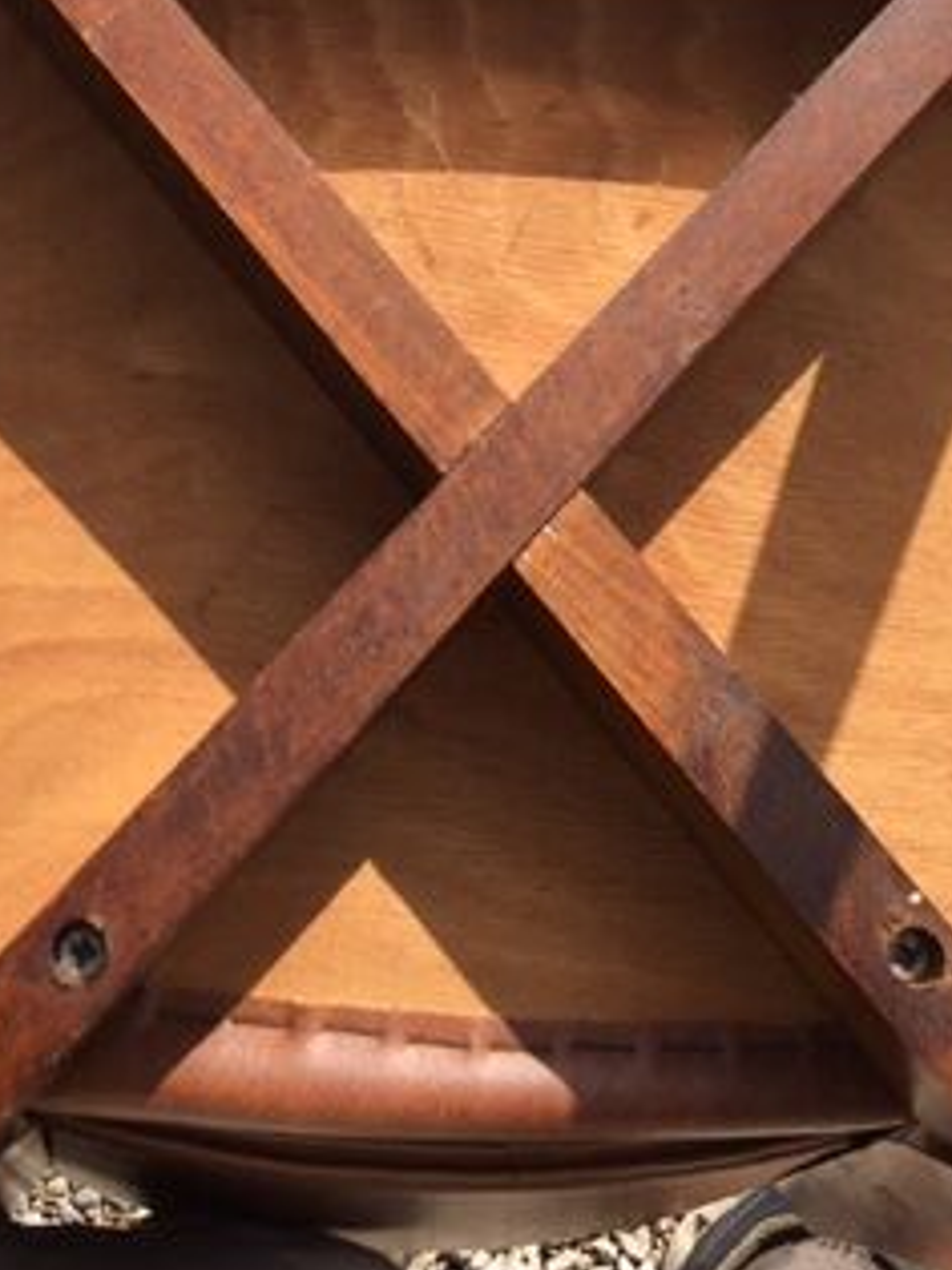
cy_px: 20
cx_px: 532
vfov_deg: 30.5
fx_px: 2165
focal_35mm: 59
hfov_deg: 24.8
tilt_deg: -73.2
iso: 25
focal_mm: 4.15
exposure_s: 1/1425
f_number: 2.2
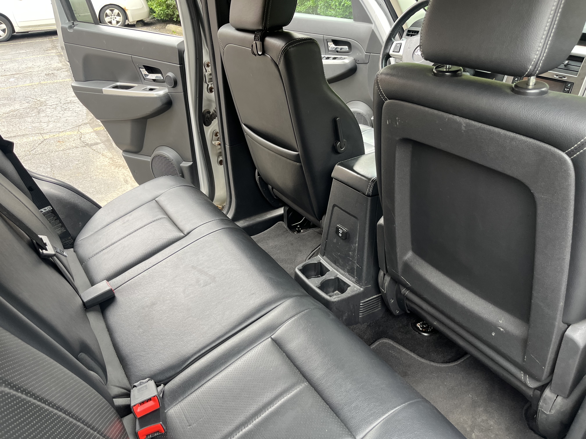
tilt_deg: -29.1
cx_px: 293
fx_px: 440
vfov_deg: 53.1
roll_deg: +1.4
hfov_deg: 67.3
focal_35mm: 26
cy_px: 220
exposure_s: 1/122
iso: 100
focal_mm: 5.1
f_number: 1.6
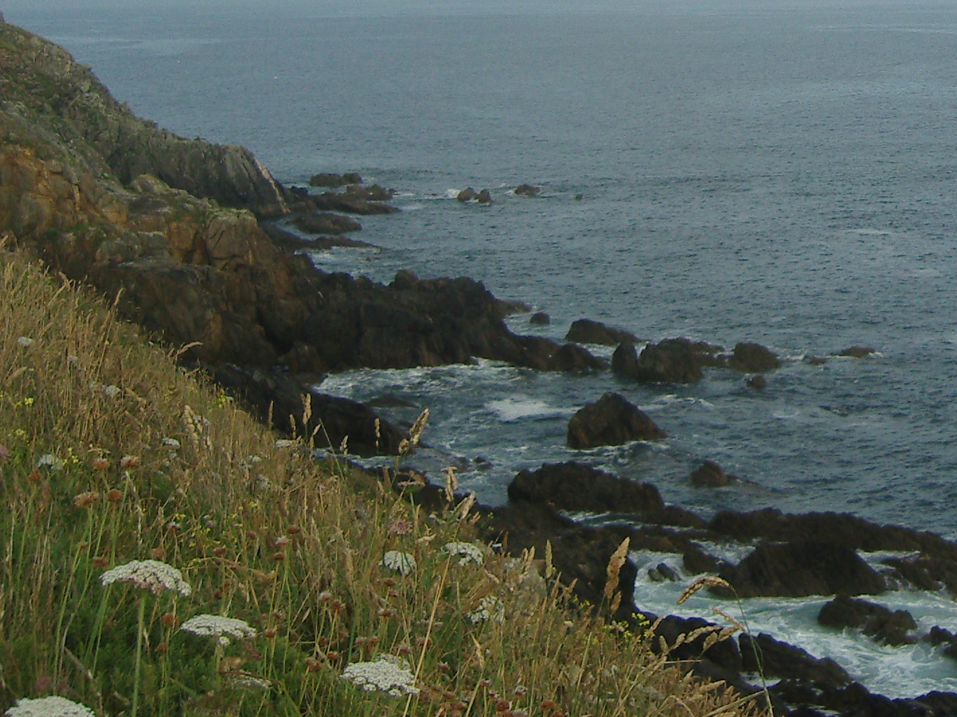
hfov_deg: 24.0
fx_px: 2156
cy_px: -40
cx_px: 933
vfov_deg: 18.3
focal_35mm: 78
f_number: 7
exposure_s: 1/400
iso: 100
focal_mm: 7.3
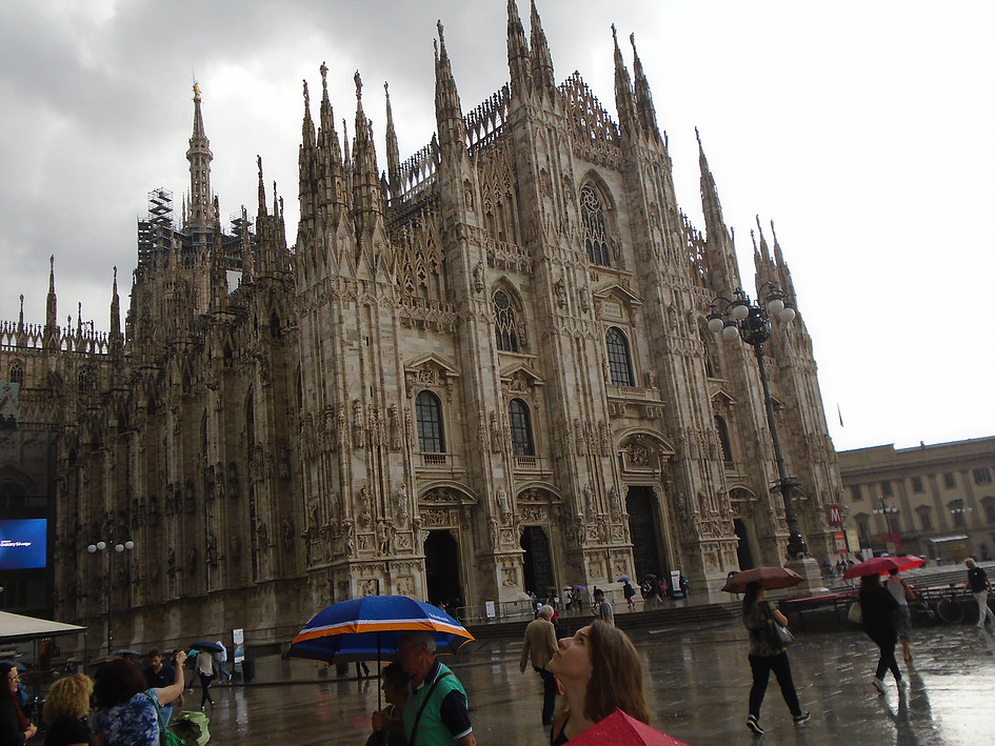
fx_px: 891
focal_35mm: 31
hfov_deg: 58.3
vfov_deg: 45.5
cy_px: 373
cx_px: 498
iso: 100
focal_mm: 5.5
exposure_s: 1/500
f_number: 3.5
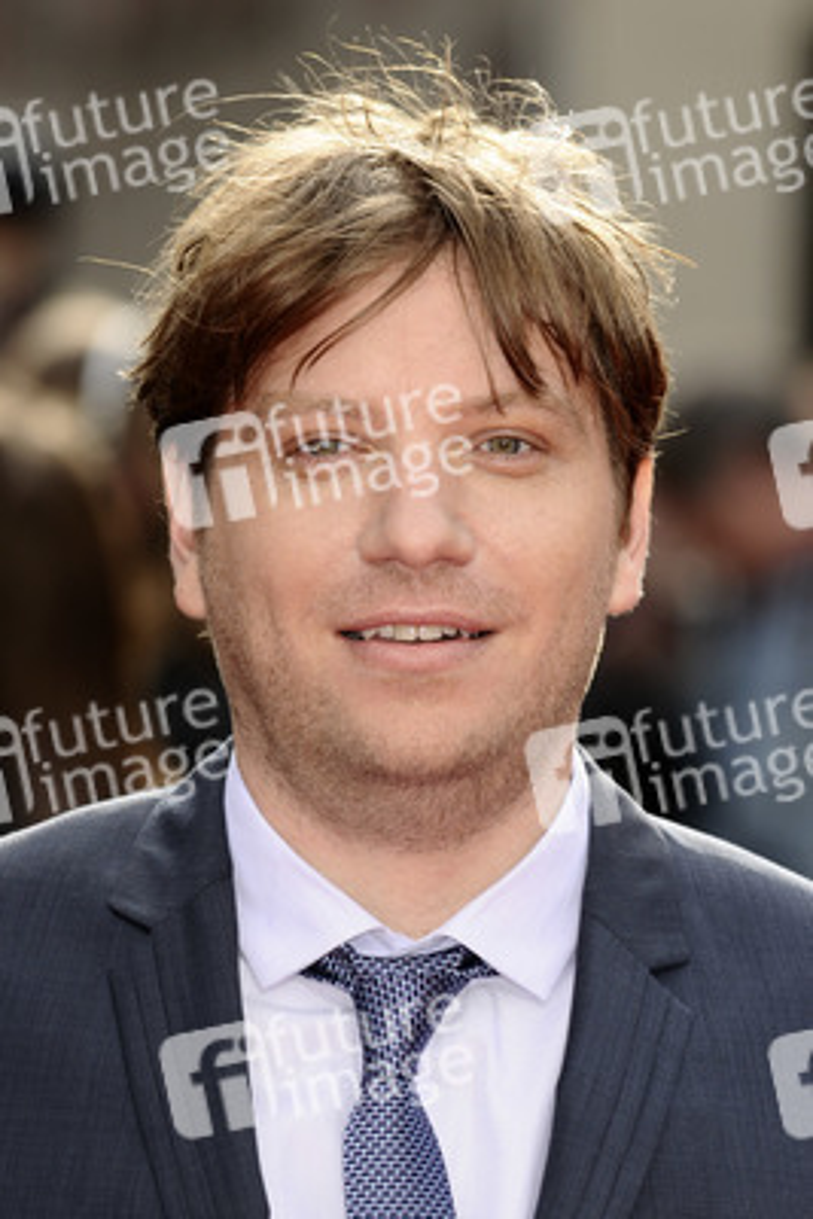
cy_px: 610
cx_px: 406
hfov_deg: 4.6
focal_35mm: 300
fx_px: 10153
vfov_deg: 6.9
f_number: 5.6
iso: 200
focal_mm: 200
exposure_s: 1/200
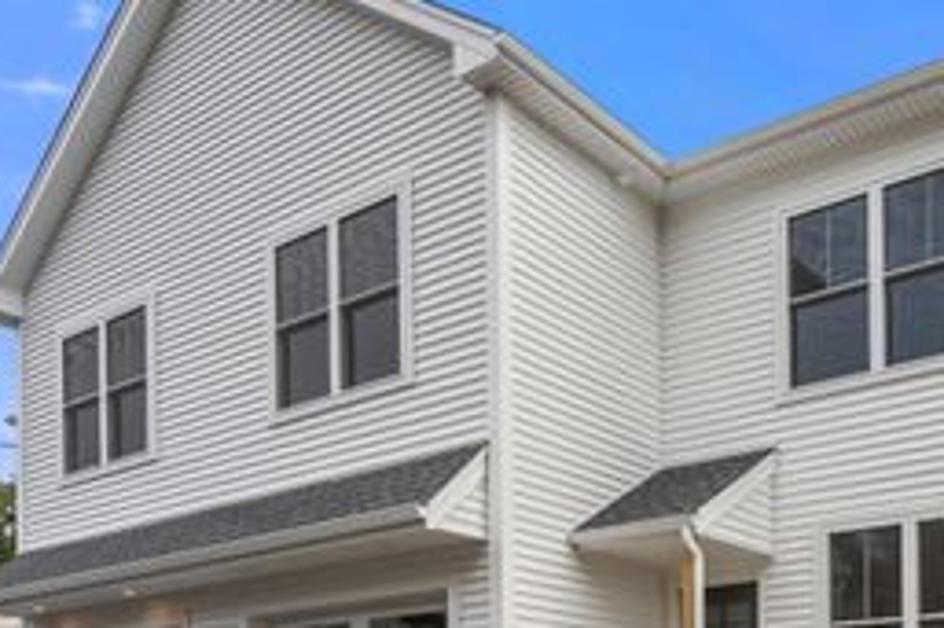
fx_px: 917
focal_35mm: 35
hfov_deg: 50.6
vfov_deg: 37.0
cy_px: 465
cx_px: 775
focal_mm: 18
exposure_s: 1/800
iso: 320
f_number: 7.1
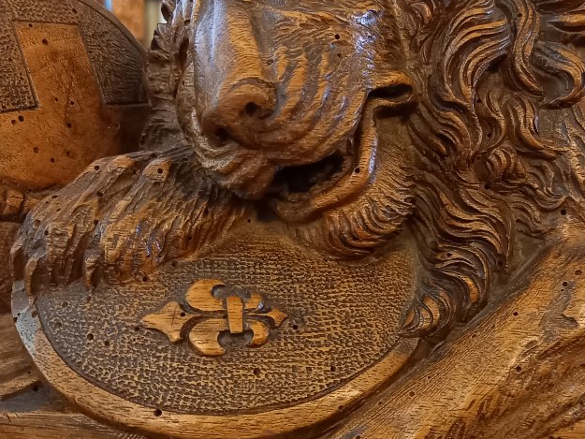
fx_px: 811
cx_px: 338
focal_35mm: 48
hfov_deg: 39.5
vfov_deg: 30.2
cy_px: 263
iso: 1000
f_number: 1.8
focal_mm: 4.65
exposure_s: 1/20
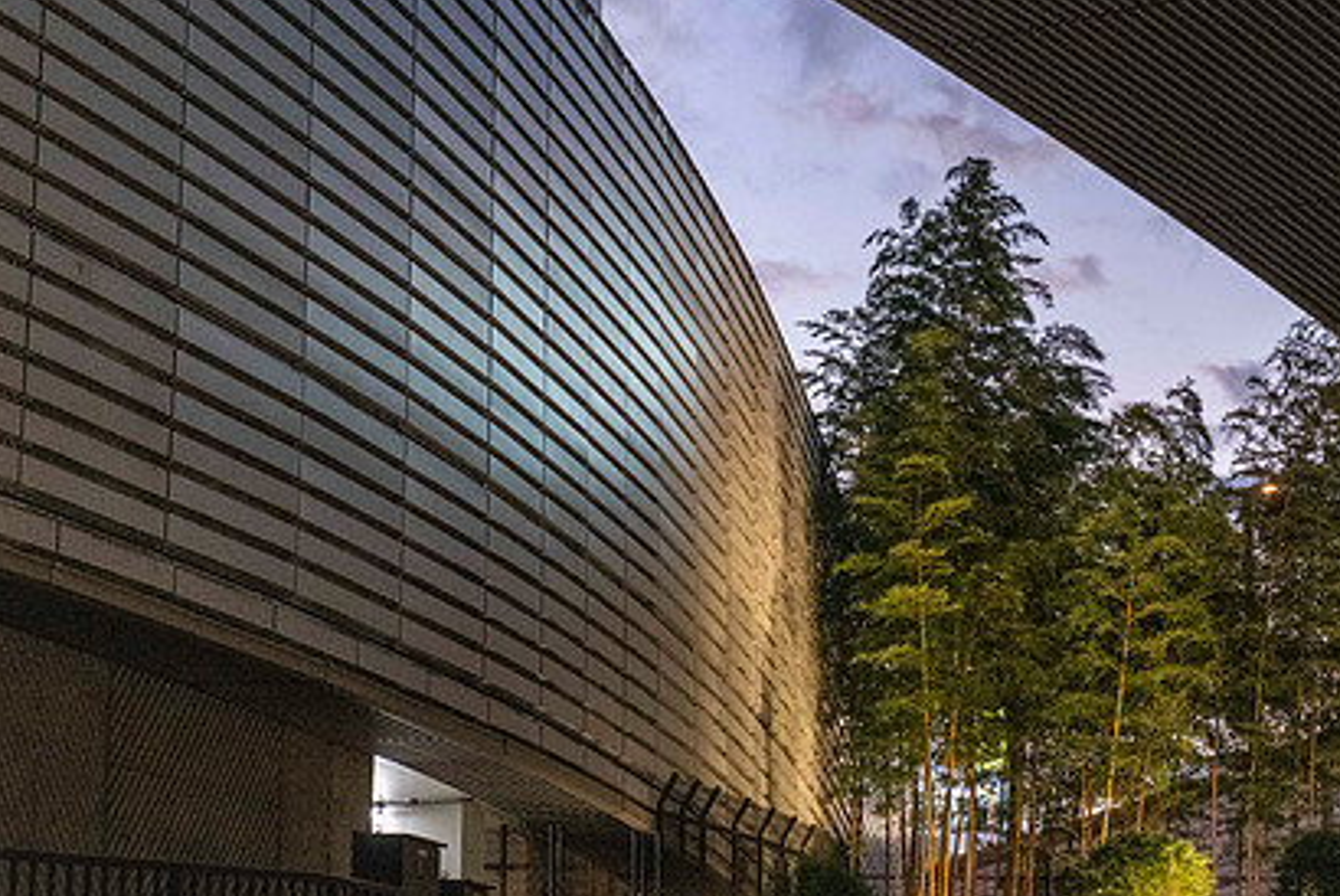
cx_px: 762
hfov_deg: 20.6
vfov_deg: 13.8
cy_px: 378
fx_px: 3687
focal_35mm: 99
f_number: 4
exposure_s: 1/160
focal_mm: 70
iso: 9000
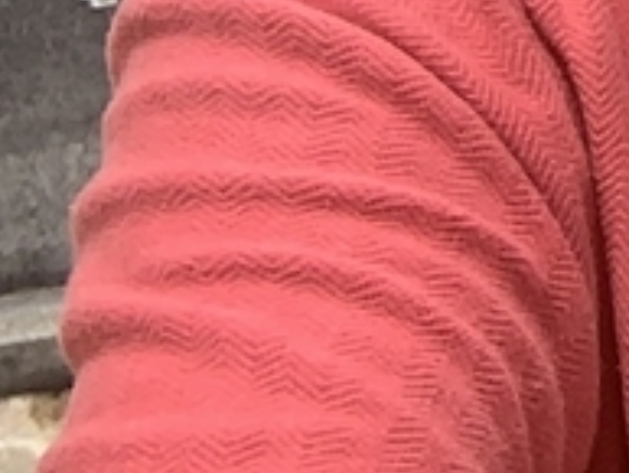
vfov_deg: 7.1
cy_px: -623
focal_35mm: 199
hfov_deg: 8.8
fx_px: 3618
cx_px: 1610
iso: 16
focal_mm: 2.87
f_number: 2.2
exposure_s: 1/831
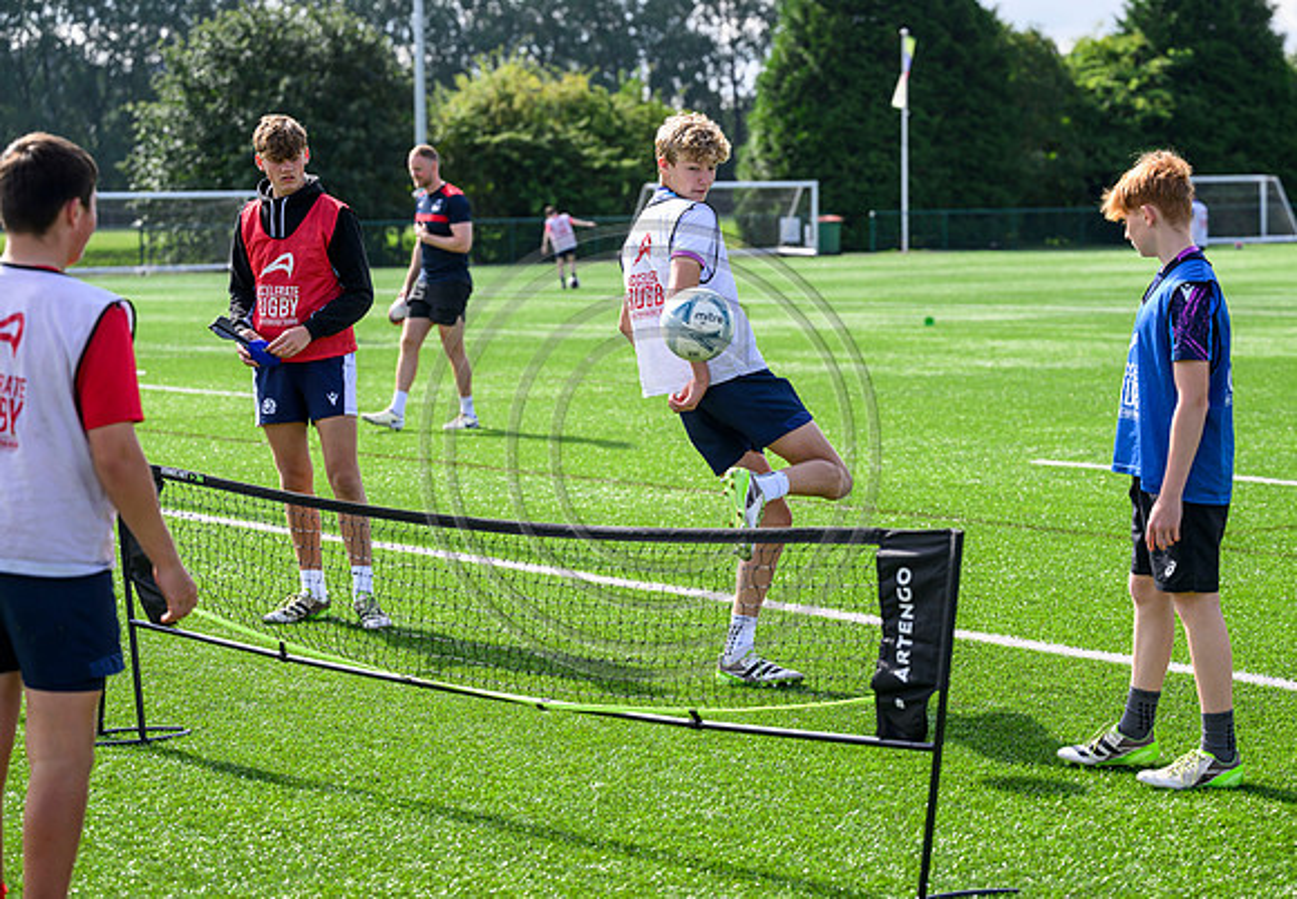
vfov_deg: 16.0
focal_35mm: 87
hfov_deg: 23.0
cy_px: 414
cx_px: 727
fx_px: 3190
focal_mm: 79
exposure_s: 1/1000
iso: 200
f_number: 3.5
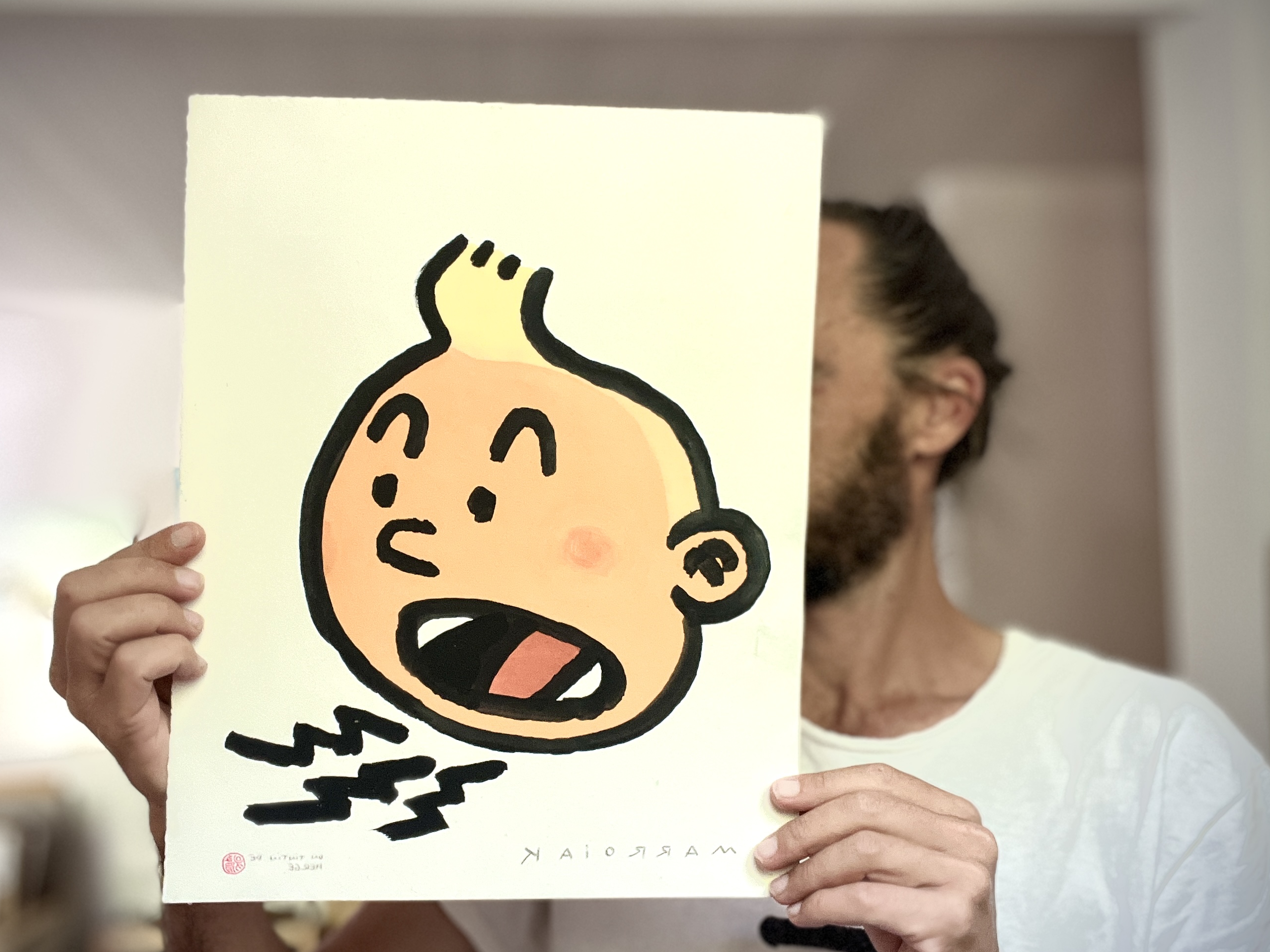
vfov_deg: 39.6
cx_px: 551
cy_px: 531
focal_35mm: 36
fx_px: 1321
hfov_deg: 51.2
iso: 160
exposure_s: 1/60
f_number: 2.2
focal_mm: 2.71
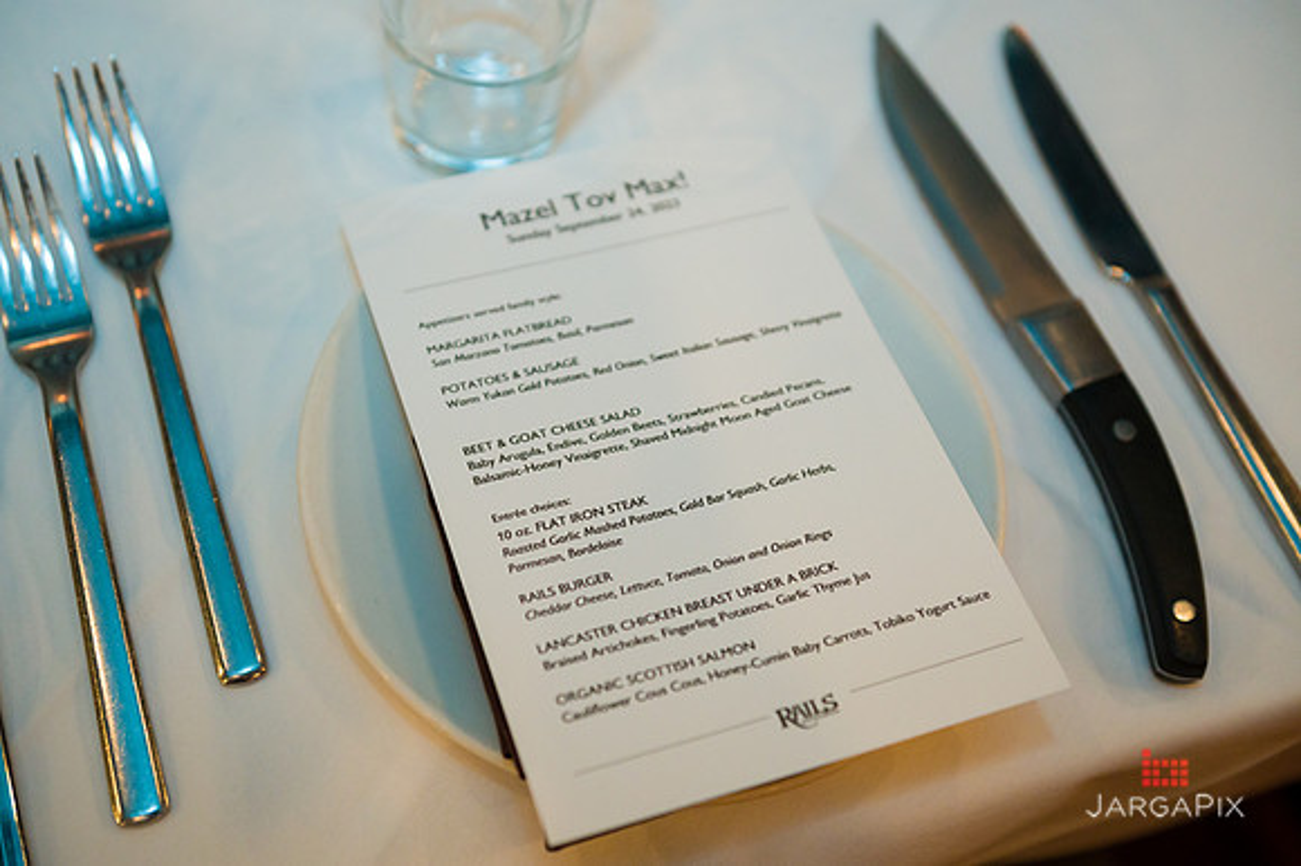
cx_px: 637
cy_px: 442
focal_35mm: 46
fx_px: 1659
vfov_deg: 29.2
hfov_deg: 42.8
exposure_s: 1/200
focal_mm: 45
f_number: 3.2
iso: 1600
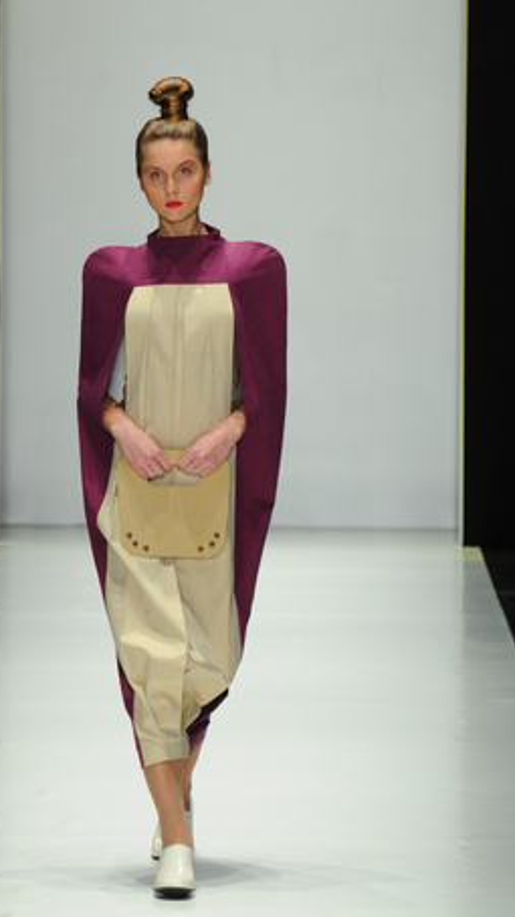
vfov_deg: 9.6
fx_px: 5459
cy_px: 489
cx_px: 221
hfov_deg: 5.4
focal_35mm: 225
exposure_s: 1/320
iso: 1600
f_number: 4
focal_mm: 125
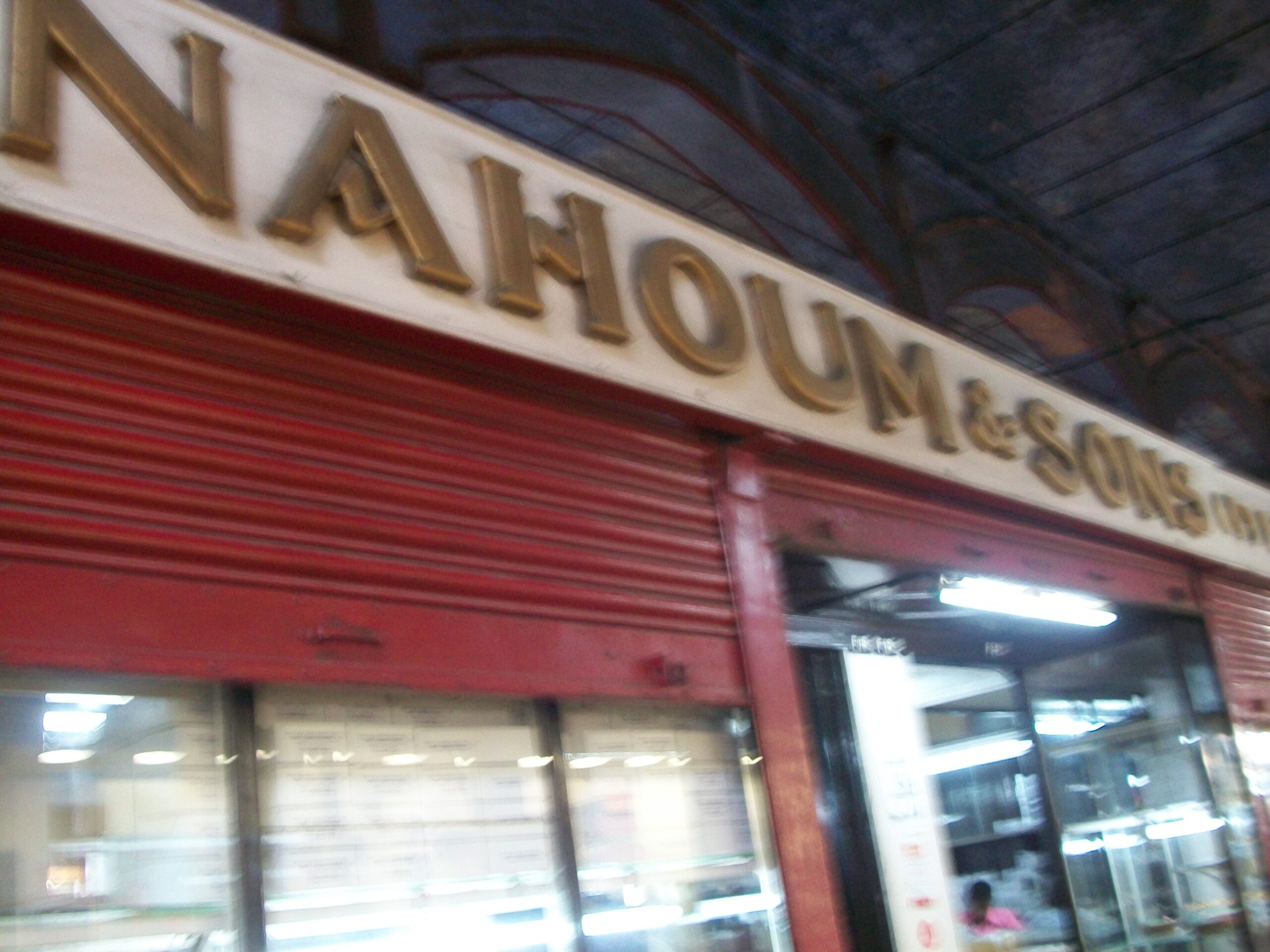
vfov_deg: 44.2
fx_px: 1174
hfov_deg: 56.8
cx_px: 635
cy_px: 476
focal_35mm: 32
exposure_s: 1/8
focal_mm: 5.7
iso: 160
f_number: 2.9
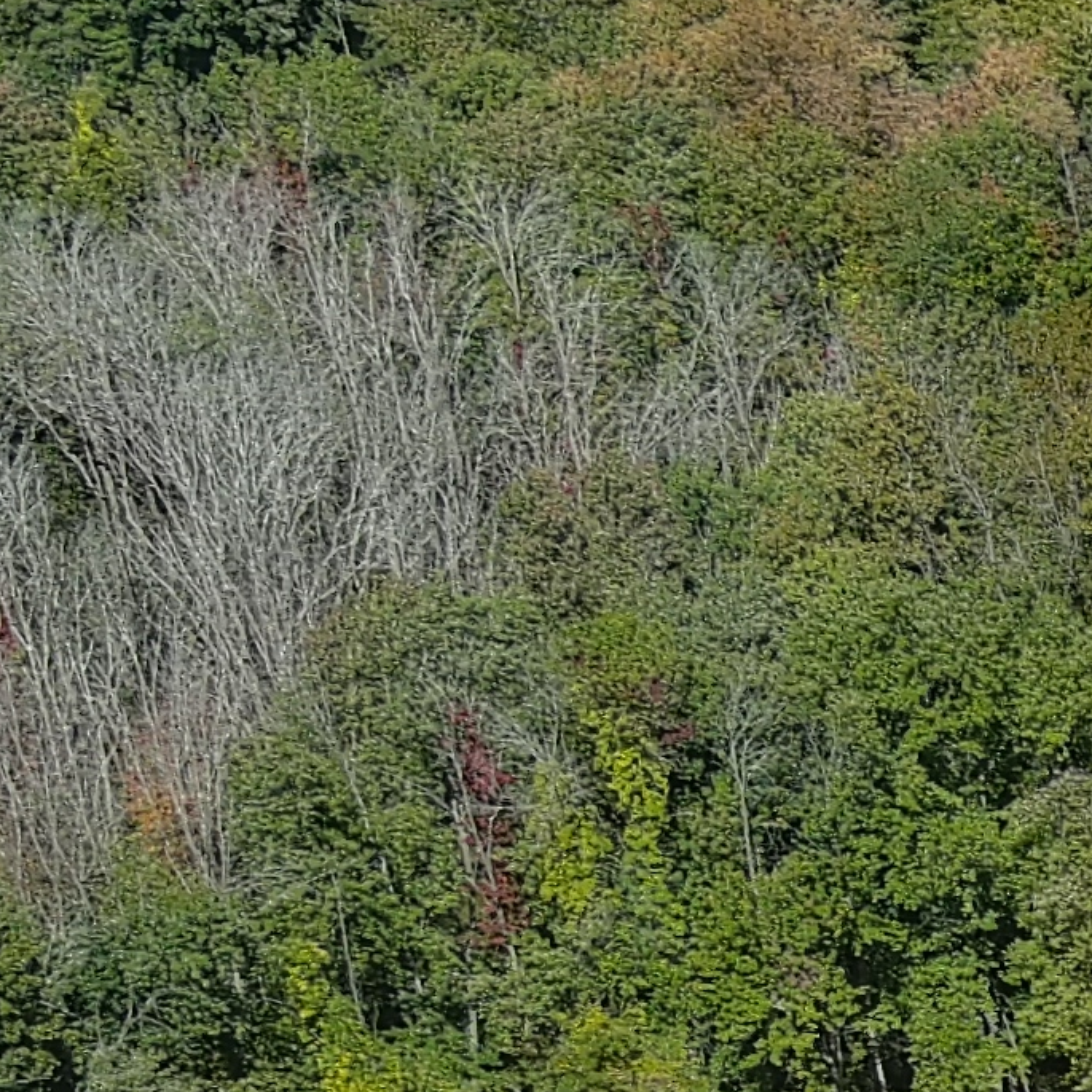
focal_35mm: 197
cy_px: 1978
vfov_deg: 8.5
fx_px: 7031
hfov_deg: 7.6
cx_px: 3404
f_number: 2.8
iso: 100
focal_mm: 10.57
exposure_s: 1/1250
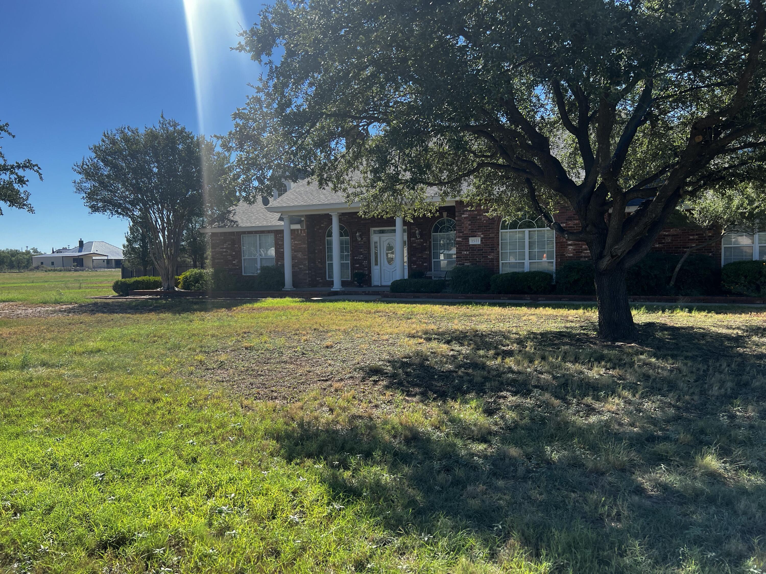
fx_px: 575
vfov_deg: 53.1
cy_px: 287
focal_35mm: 26
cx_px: 383
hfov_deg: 67.3
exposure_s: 1/1934
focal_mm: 5.7
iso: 50
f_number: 1.5
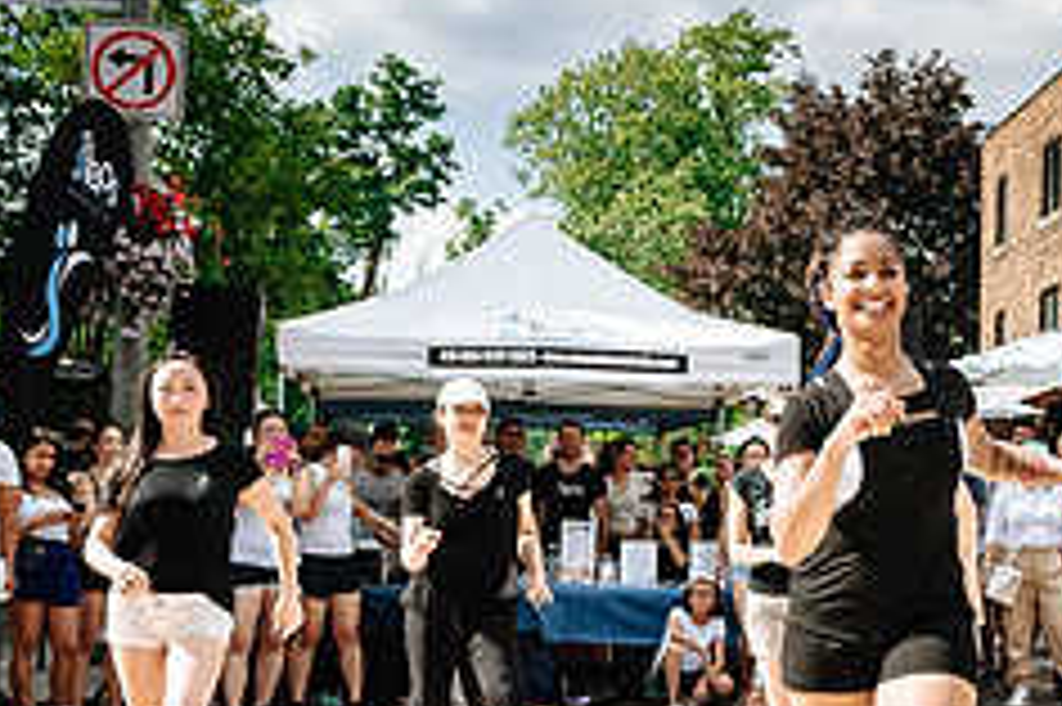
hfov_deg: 31.4
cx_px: 777
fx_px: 1857
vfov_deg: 21.4
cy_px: 489
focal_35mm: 63
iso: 100
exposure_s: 1/1250
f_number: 4
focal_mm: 17
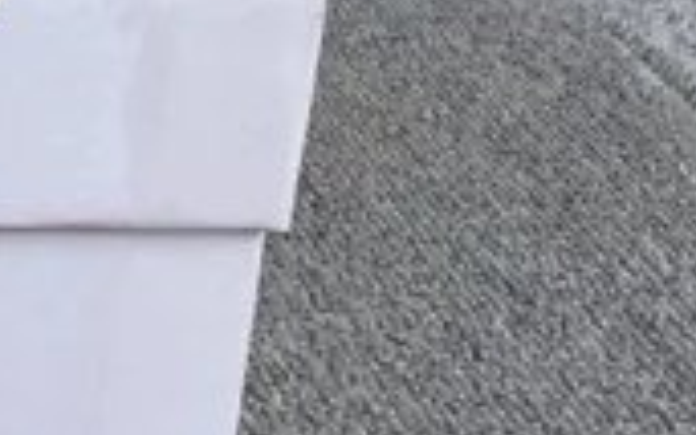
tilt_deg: -17.8
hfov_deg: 14.9
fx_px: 2334
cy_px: -163
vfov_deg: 10.4
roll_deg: -0.7
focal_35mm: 123
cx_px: -541
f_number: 2.4
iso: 25
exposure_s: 1/422
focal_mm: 3.3
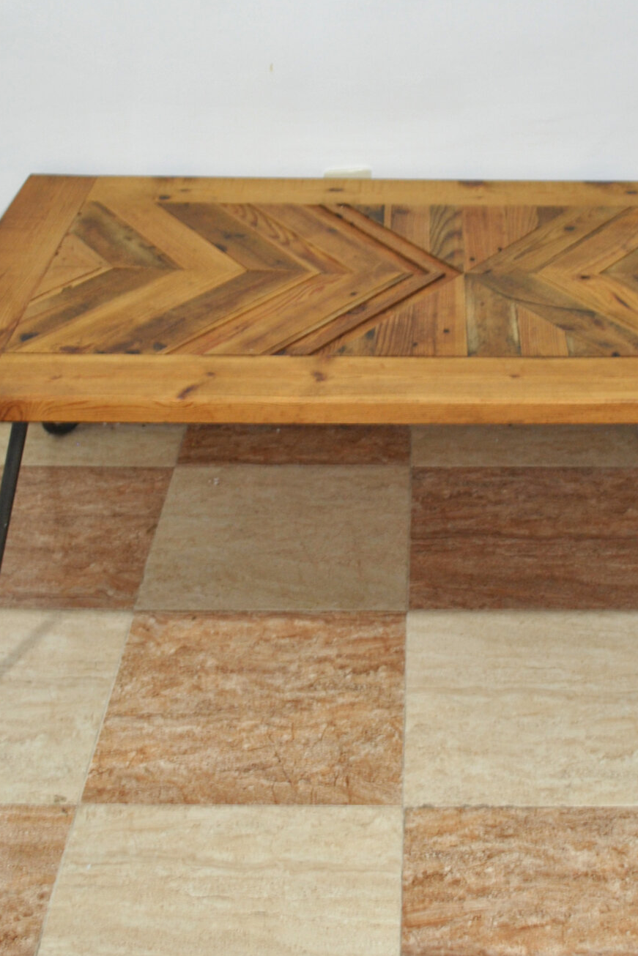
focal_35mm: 53
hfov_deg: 25.3
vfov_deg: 37.0
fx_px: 1408
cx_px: 441
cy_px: 296
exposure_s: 1/15
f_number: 3.5
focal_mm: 18
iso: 200
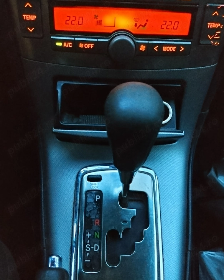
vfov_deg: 57.1
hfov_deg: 47.1
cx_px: 112
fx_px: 257
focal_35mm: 31
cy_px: 149
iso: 4000
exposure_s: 1/9.3
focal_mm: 4.22
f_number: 1.8
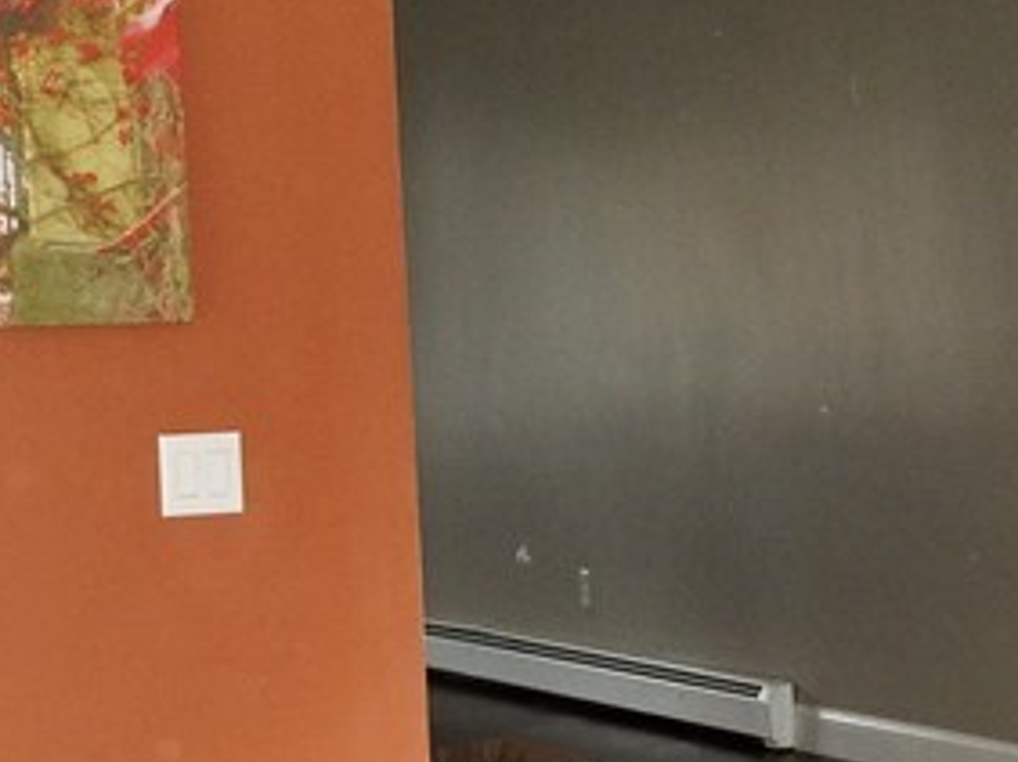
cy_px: 498
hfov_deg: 17.5
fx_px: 3203
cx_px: 1079
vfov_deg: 13.5
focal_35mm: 109
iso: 140
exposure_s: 1/40
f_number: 3.5
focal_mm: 5.4
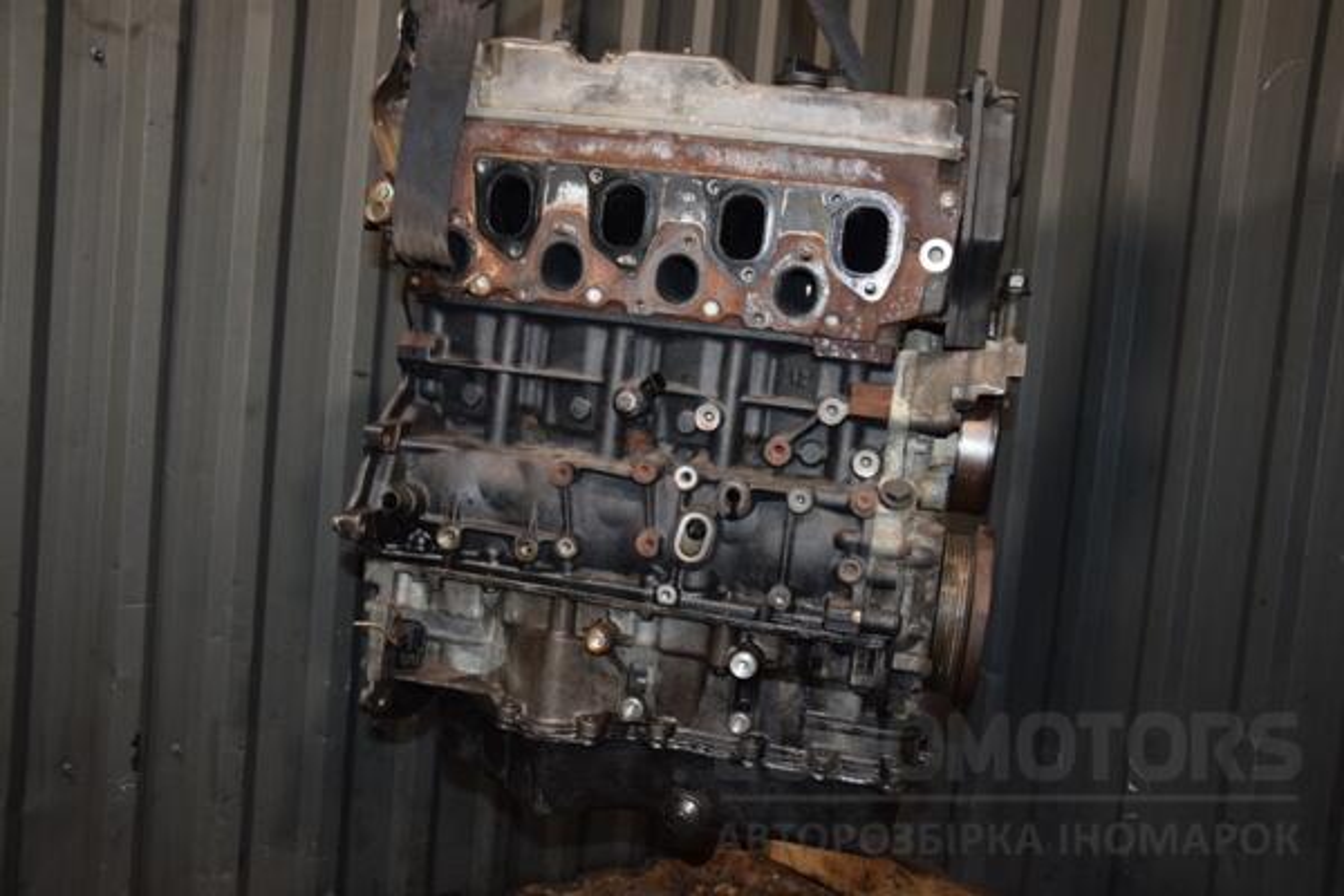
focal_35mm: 33
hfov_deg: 57.2
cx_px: 672
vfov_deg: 40.0
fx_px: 1232
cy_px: 448
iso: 800
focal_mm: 22
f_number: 5
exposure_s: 1/60
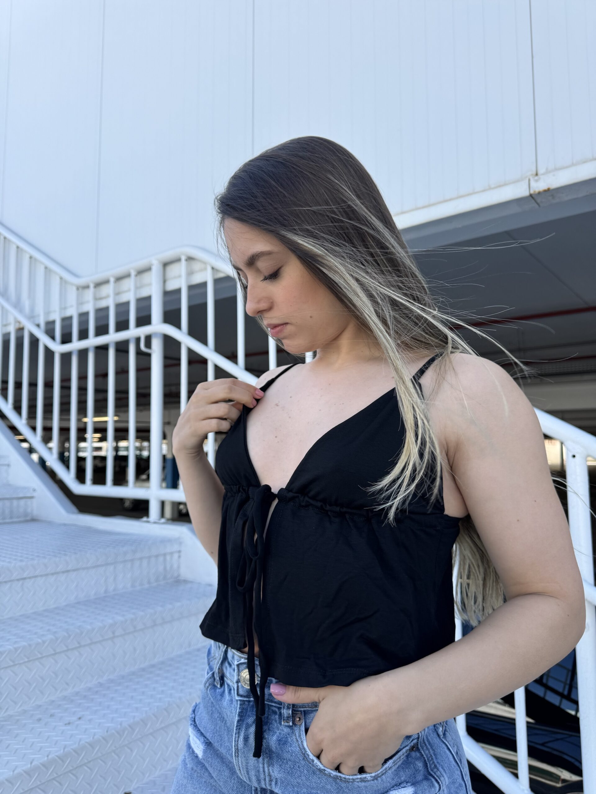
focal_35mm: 24
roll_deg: +0.9
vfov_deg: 71.6
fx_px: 551
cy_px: 397
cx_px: 298
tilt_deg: +4.0
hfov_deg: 56.8
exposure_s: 1/980
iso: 80
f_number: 1.78
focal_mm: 6.76
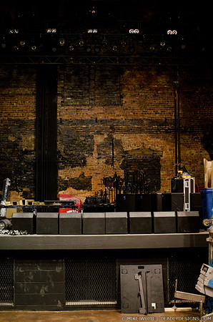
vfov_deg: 43.7
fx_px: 401
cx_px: 106
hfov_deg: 29.7
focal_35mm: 45
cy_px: 161
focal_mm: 30
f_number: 2.2
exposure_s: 1/160
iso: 1000
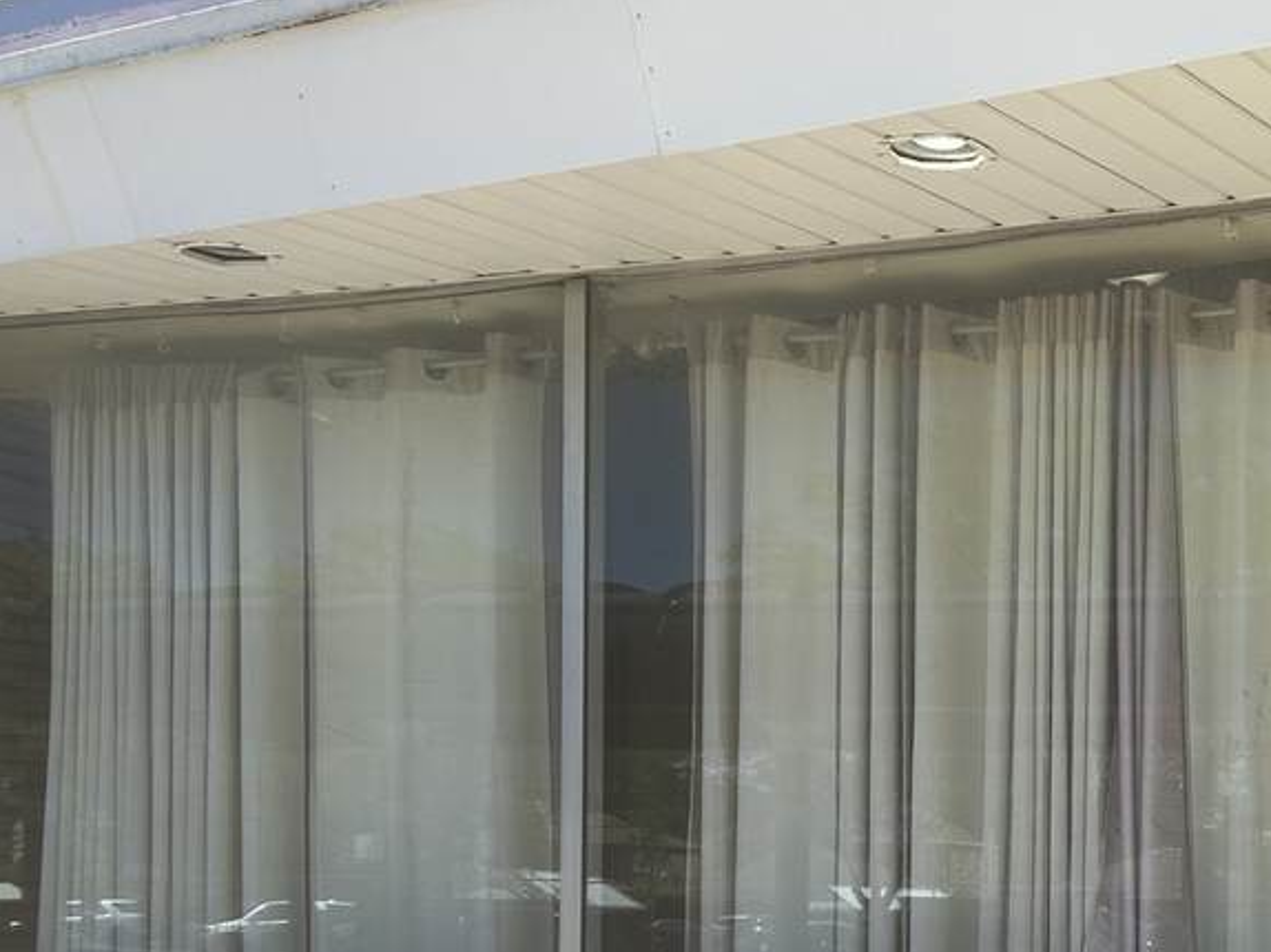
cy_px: 917
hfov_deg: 31.5
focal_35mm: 58
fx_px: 2129
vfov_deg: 24.3
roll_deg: +0.0
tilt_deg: -0.2
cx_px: 1165
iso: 50
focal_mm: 5.7
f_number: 1.5
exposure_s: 1/1575
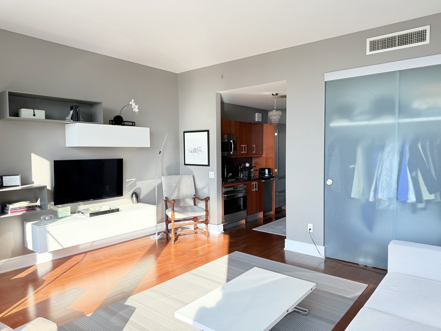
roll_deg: -0.1
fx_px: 306
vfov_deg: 56.8
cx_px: 220
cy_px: 166
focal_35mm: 24
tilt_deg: -2.2
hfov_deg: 71.6
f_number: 1.78
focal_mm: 6.76
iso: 100
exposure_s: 1/617
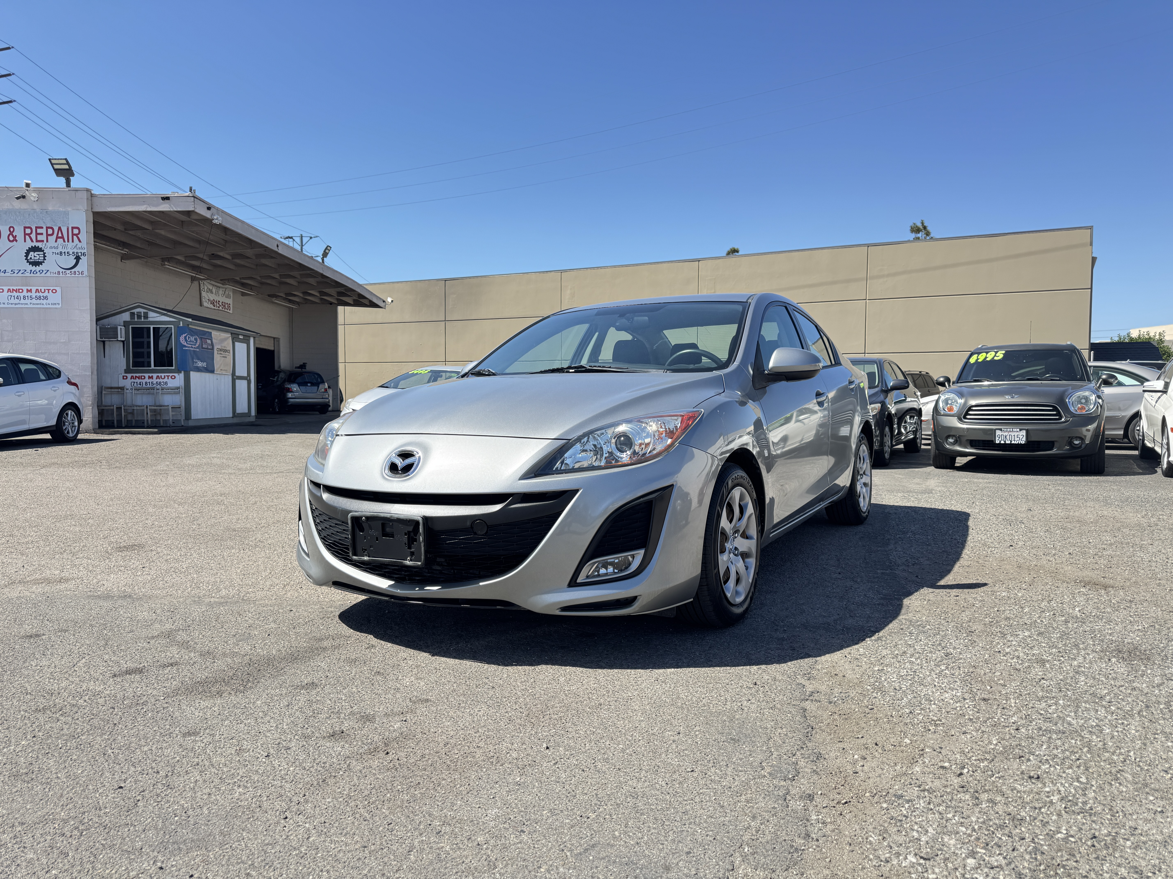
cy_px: 440
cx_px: 586
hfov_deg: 71.6
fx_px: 813
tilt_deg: -4.0
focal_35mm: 24
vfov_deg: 56.8
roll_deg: -0.6
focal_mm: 6.76
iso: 80
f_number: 1.78
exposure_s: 1/1597
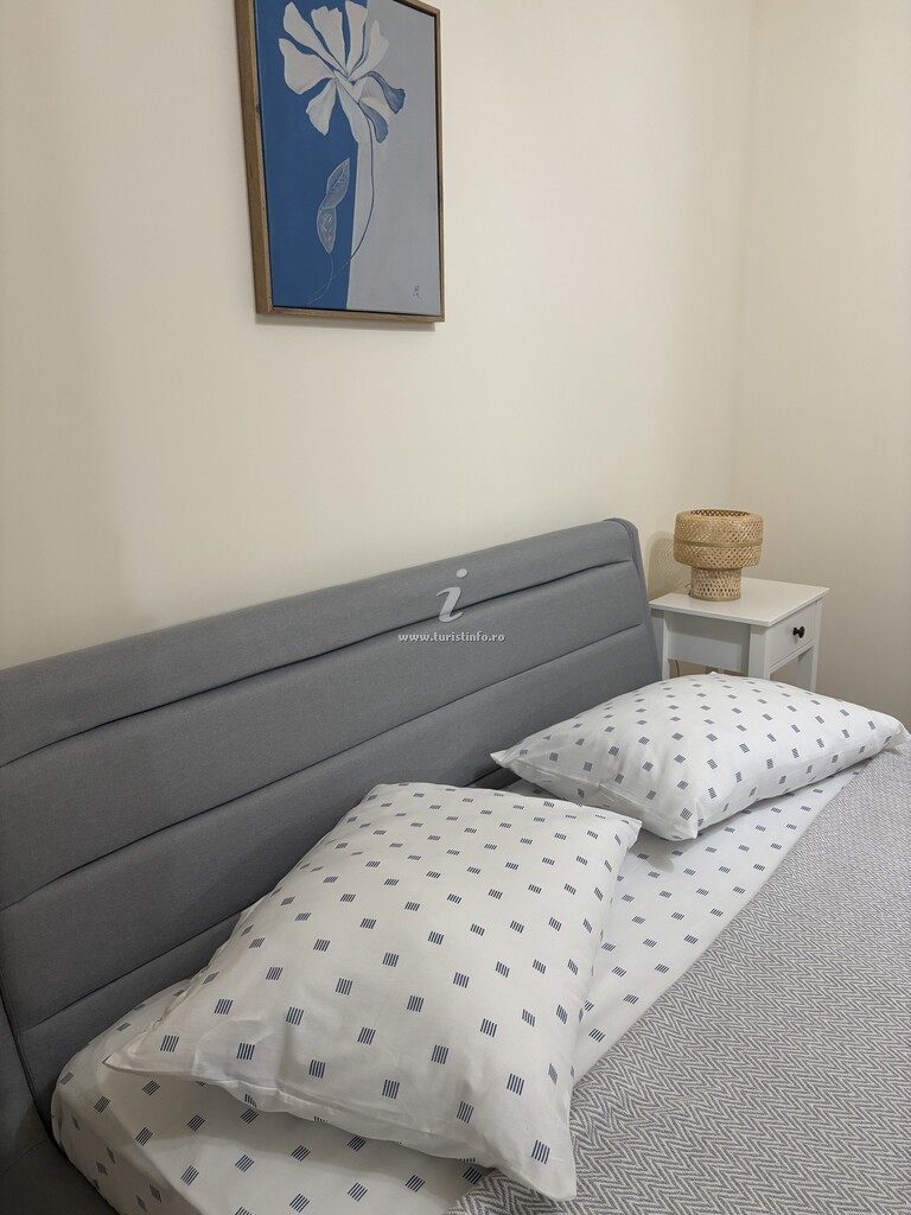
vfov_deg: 67.3
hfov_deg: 53.1
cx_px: 456
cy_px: 608
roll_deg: +0.8
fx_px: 912
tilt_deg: -14.2
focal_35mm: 26
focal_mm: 5.96
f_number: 1.6
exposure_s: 1/50
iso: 125
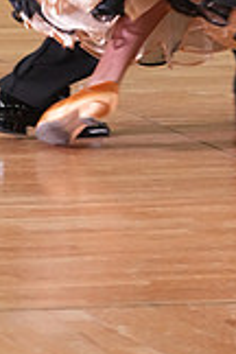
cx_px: 209
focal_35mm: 482
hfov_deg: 2.9
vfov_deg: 4.3
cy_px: -188
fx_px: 4739
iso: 4000
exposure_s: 1/200
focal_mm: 135
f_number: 6.3
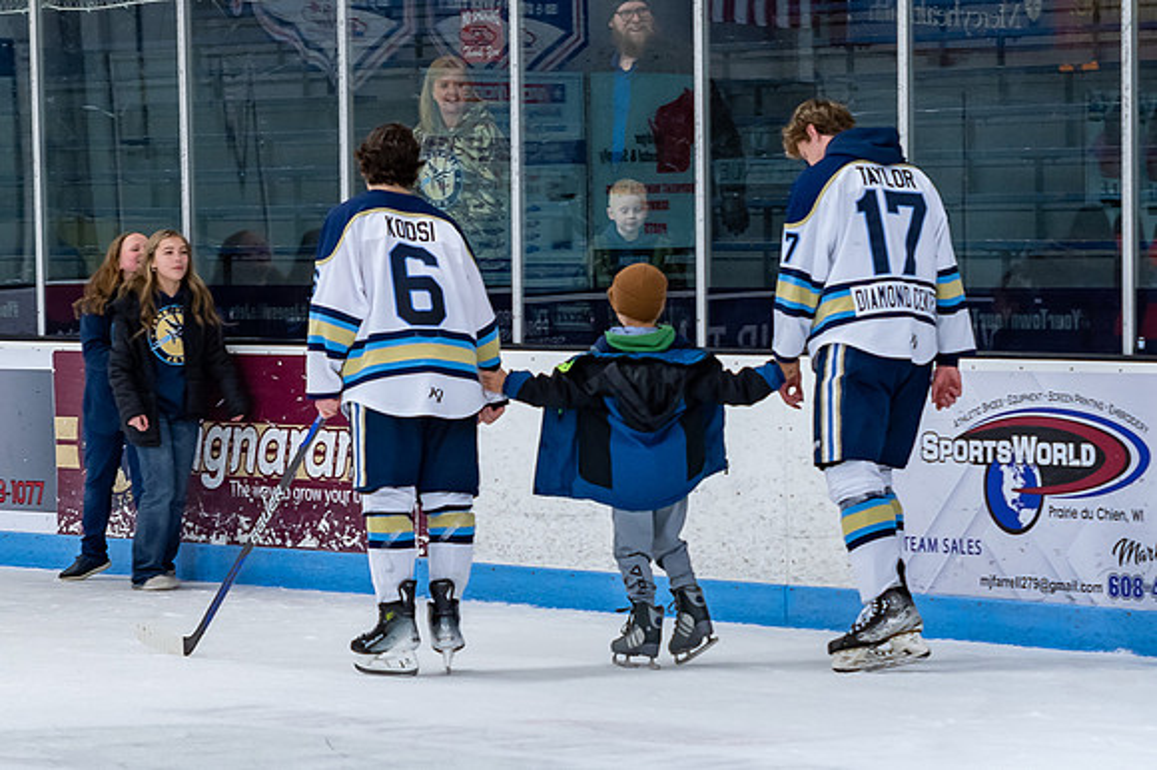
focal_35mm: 185
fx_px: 5929
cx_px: 671
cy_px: 367
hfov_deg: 11.1
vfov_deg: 7.4
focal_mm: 70
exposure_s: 1/200
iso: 400
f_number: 4
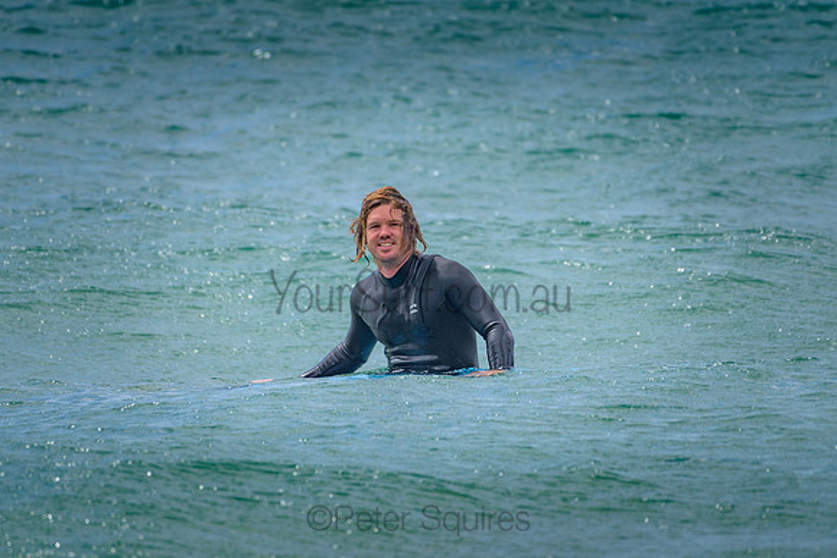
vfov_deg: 2.2
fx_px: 14253
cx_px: 436
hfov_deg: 3.4
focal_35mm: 613
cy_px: 243
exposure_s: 1/2000
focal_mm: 500
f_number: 5.6
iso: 220
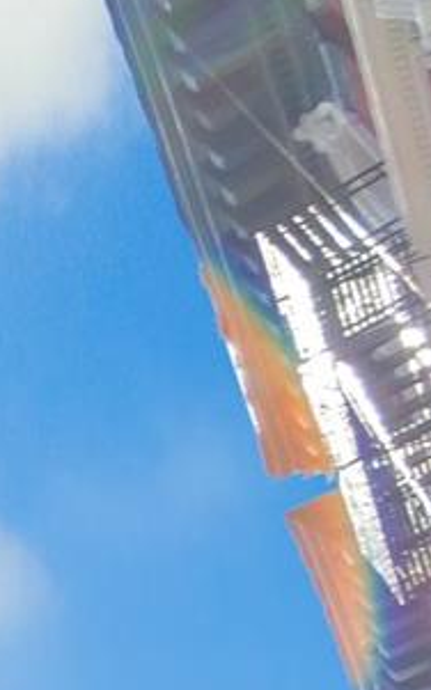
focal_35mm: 114
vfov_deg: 15.5
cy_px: 1253
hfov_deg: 6.0
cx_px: -1843
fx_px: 2152
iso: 100
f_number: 11
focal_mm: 11
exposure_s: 1/125
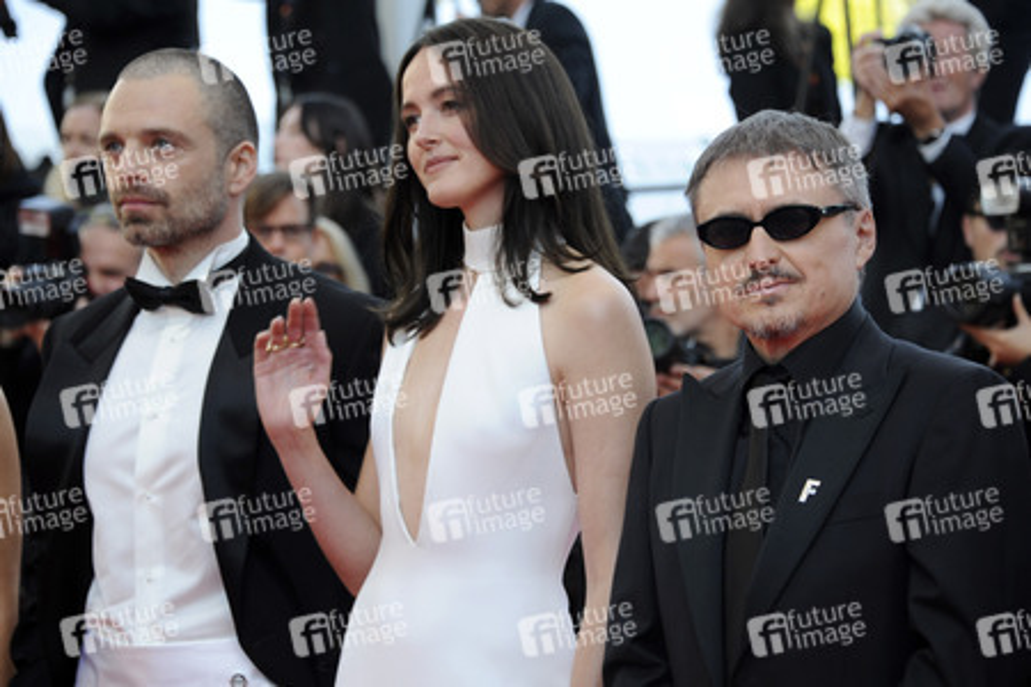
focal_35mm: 122
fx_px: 3494
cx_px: 516
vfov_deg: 11.2
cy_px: 344
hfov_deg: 16.8
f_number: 5.6
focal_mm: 122
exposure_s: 1/250
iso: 640
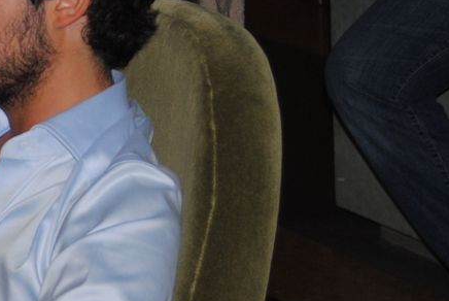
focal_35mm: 209
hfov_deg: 9.6
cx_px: -208
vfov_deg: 6.6
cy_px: 104
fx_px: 2610
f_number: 4.8
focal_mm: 38
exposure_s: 1/60
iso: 200
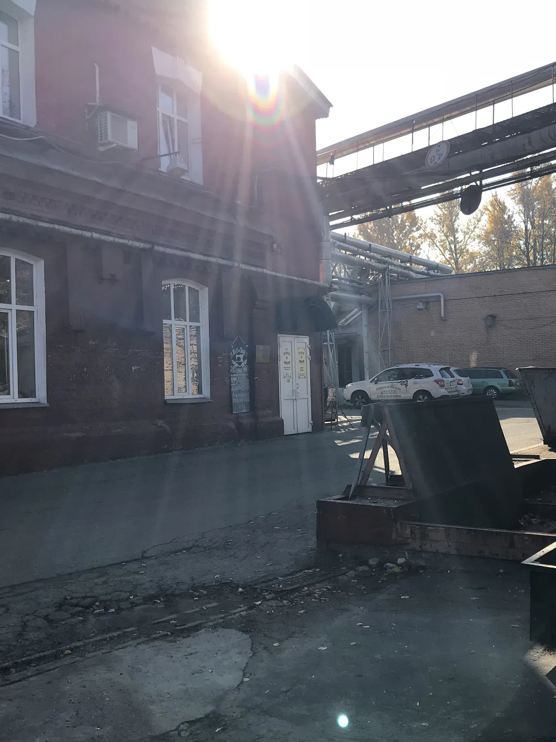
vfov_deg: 45.8
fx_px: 878
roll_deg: +1.1
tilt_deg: +1.0
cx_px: 300
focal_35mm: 41
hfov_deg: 35.1
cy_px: 383
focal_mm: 3.99
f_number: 1.8
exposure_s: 1/1227
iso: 20
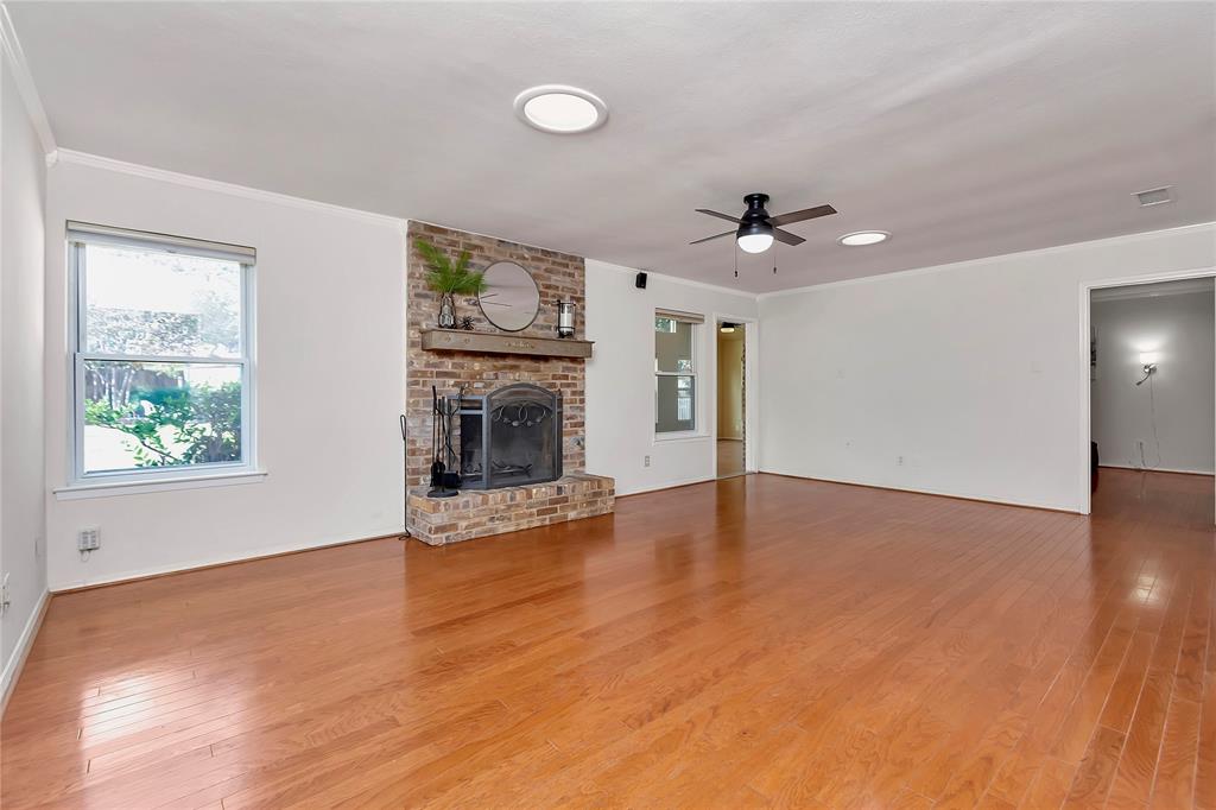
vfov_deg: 77.3
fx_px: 506
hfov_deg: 100.4
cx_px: 608
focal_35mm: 15
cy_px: 405
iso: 400
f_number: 9
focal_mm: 10
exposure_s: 1/13
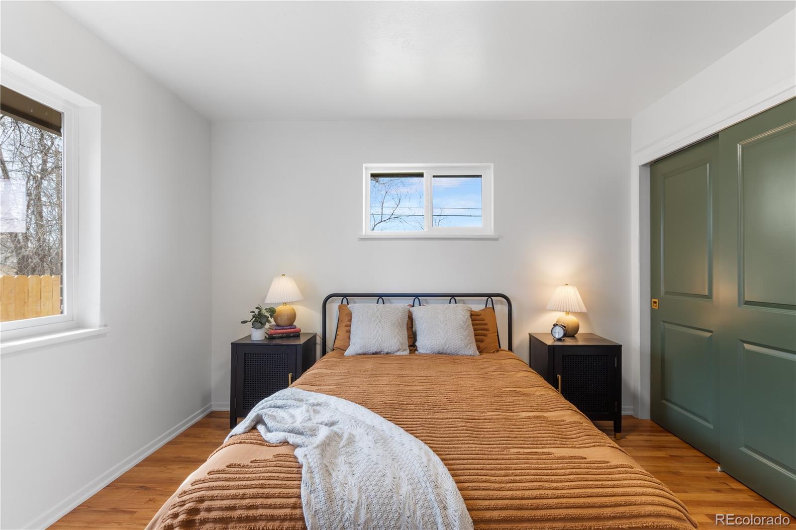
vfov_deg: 72.0
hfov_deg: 95.0
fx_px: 365
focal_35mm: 16
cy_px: 265
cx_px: 398
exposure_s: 1.3
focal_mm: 11
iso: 100
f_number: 9
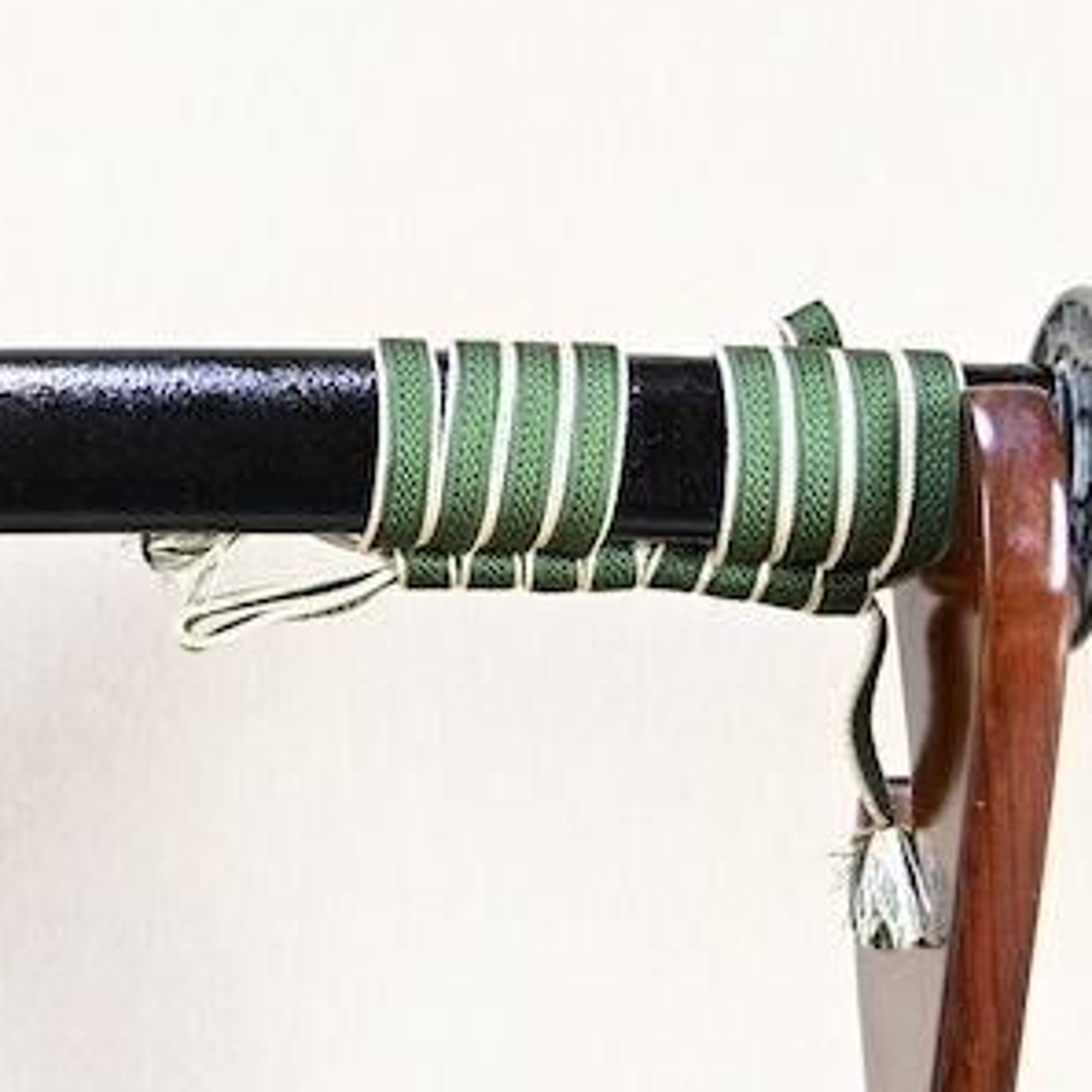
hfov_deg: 14.4
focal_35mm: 117
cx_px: -246
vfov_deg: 14.9
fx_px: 4176
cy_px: 428
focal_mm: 19.5
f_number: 3.5
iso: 100
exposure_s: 1/2
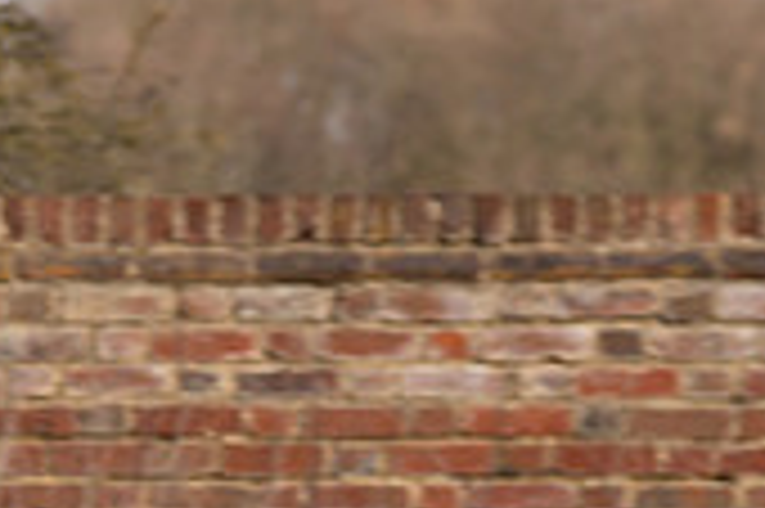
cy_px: 385
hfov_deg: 6.0
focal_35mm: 335
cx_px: -642
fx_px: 7112
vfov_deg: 4.1
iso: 160
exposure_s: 1/800
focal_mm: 78
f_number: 4
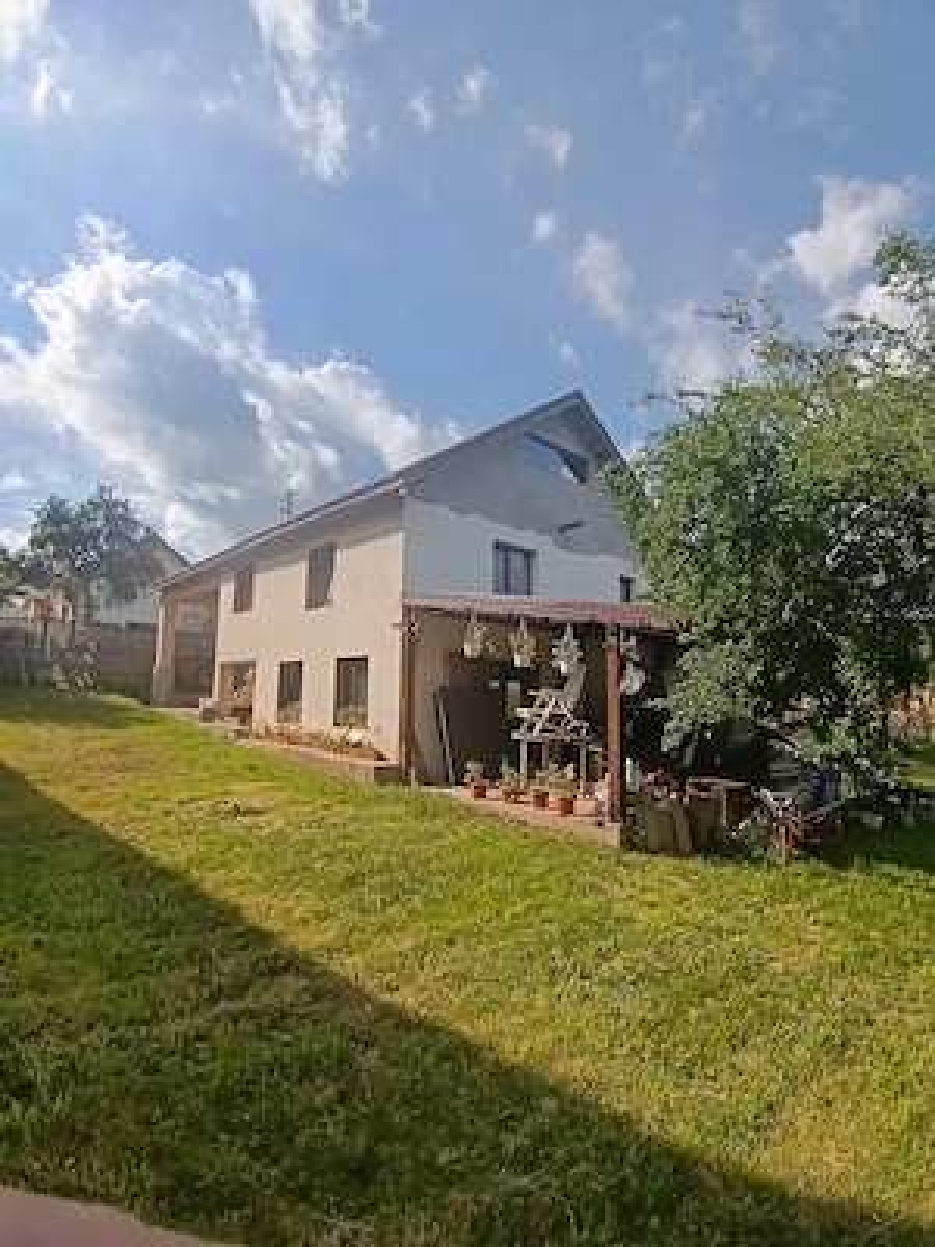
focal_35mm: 17
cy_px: 624
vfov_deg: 91.0
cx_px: 468
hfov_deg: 74.7
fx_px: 612
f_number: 2.2
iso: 103
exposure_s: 1/1078
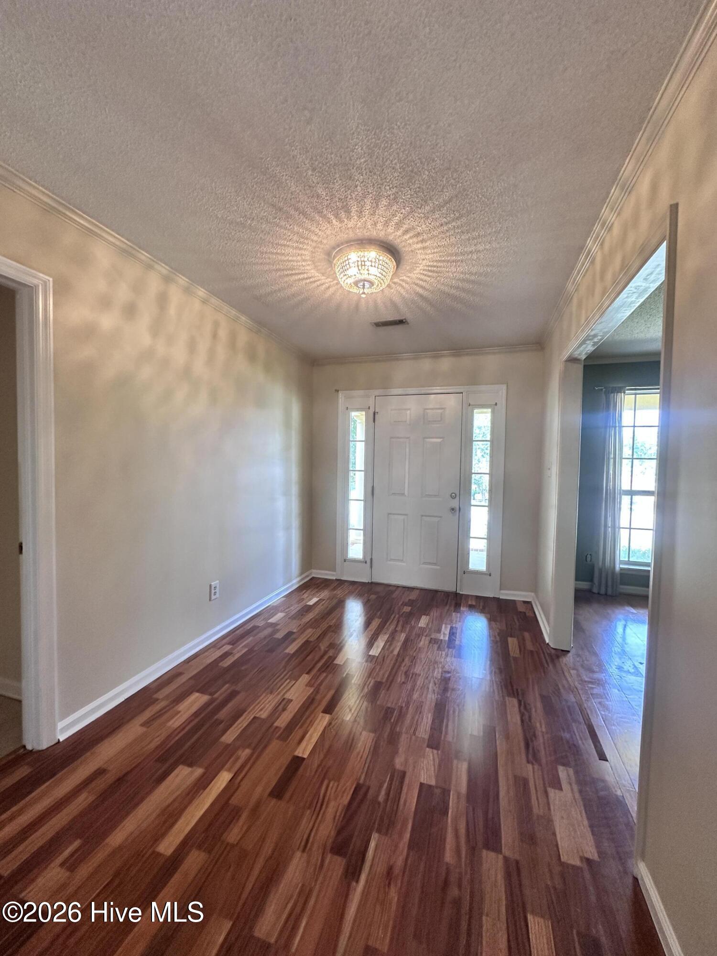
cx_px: 358
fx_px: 387
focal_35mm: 14
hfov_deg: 85.7
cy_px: 478
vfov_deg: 102.1
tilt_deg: -0.6
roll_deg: -1.8
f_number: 2.2
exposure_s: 1/60
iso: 250
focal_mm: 2.22
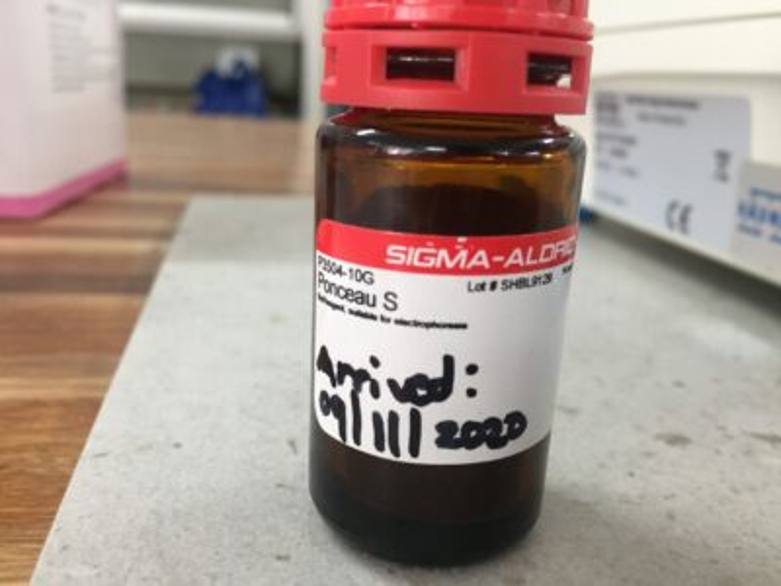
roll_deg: -4.6
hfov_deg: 61.7
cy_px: 293
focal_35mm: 29
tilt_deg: -15.6
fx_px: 654
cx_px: 390
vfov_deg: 48.2
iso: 160
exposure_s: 1/33
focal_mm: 4.15
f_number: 2.2
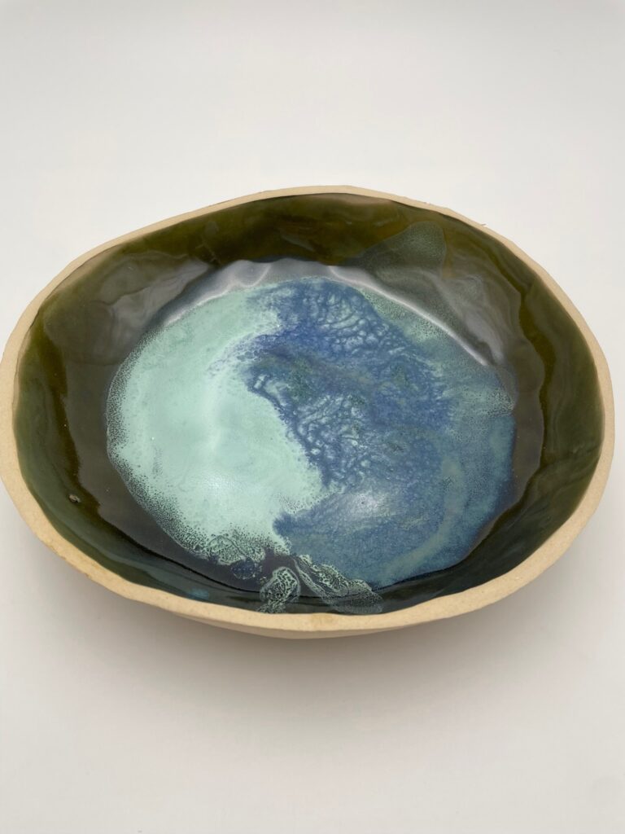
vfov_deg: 67.3
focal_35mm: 26
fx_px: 626
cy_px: 417
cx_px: 312
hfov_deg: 53.1
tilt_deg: -50.3
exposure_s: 1/189
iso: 32
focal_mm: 4.2
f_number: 1.6
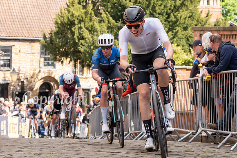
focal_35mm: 142
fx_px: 933
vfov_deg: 9.6
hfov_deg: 14.5
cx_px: 153
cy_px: -2
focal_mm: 70
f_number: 5
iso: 250
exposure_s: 1/1000
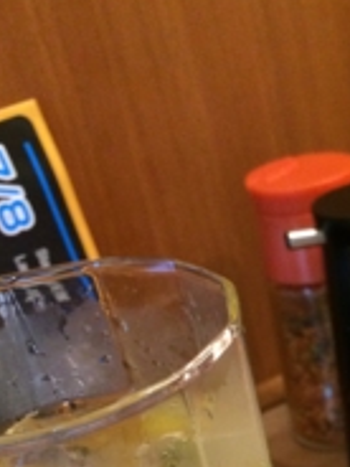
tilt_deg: -36.1
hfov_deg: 19.8
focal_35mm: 71
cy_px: 513
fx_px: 957
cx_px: 391
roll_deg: +10.2
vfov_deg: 25.4
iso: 320
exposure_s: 1/17
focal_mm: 4.15
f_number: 2.2
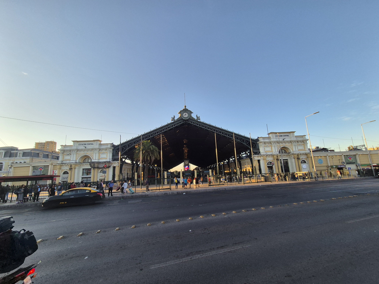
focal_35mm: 13
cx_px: 190
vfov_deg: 89.9
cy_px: 142
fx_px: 142
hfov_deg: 106.2
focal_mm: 2.2
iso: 125
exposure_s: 1/1996
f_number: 2.2
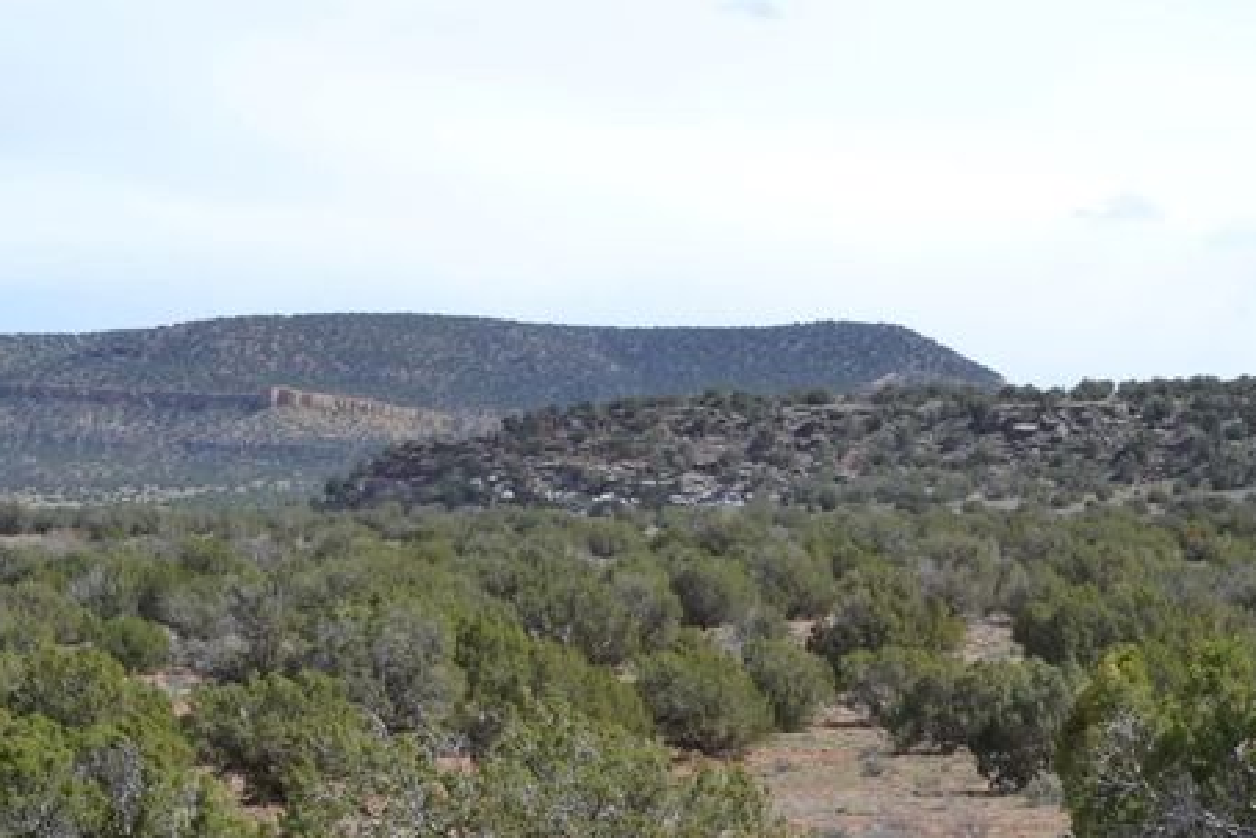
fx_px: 4956
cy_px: 632
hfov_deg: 14.4
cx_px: 346
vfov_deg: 9.7
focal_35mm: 142
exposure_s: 1/250
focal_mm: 42
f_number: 8
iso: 100
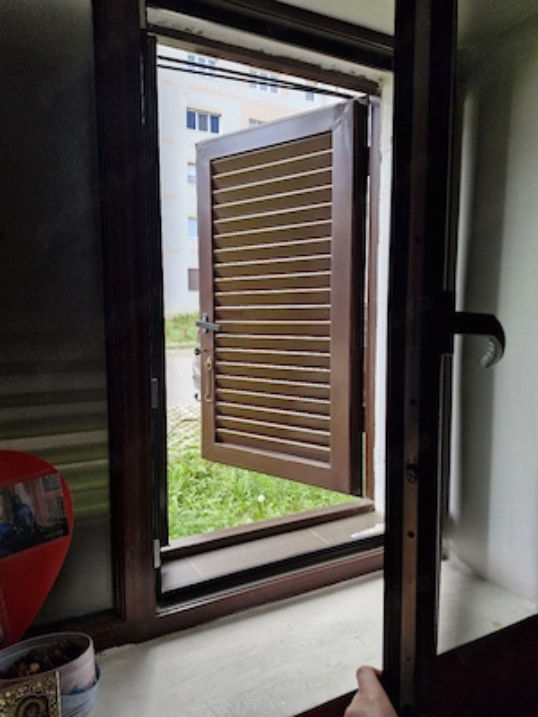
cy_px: 358
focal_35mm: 23
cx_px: 269
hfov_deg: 58.9
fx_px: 477
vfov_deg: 73.9
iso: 50
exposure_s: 1/182
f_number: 1.8
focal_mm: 5.54
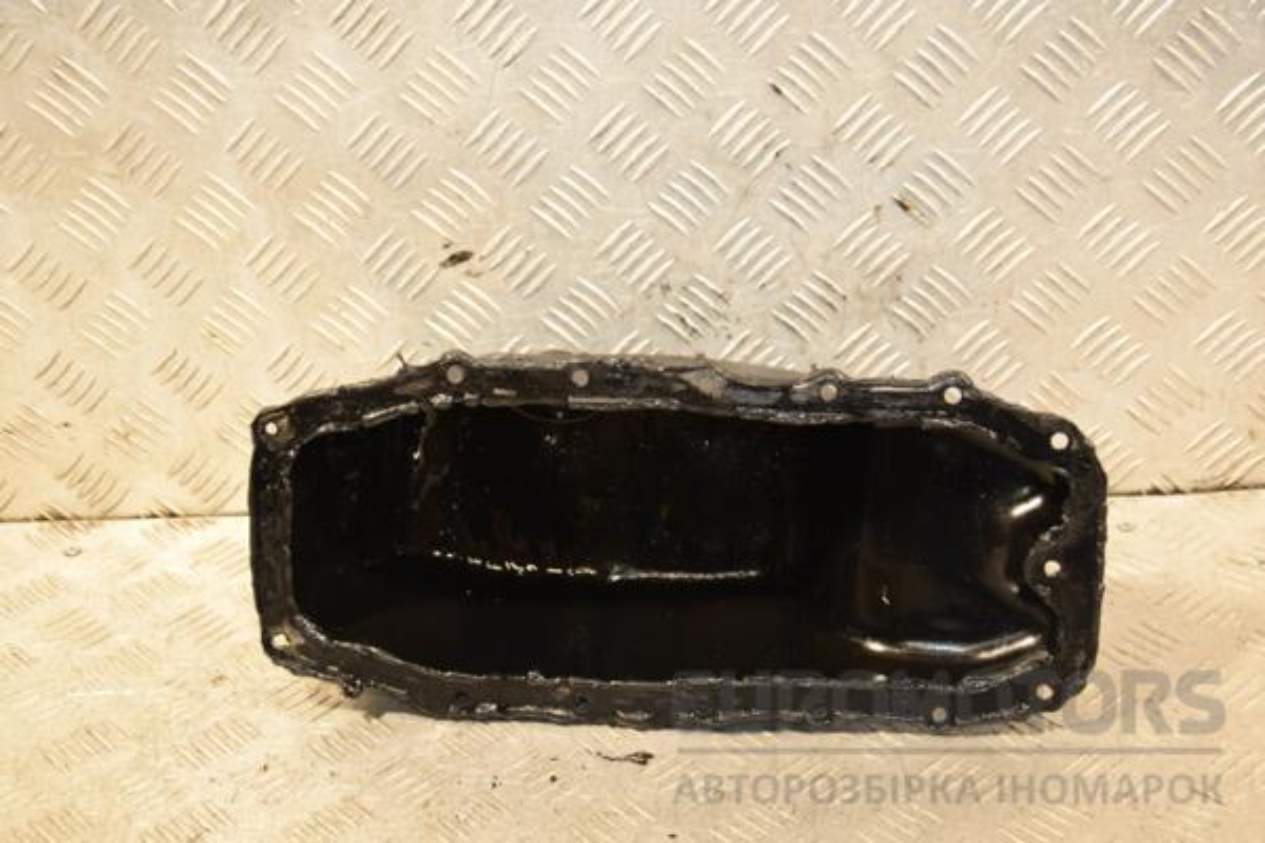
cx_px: 632
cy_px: 422
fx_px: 2108
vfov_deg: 22.6
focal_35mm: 60
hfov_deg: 33.4
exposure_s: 1/80
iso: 800
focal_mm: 40
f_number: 4.8
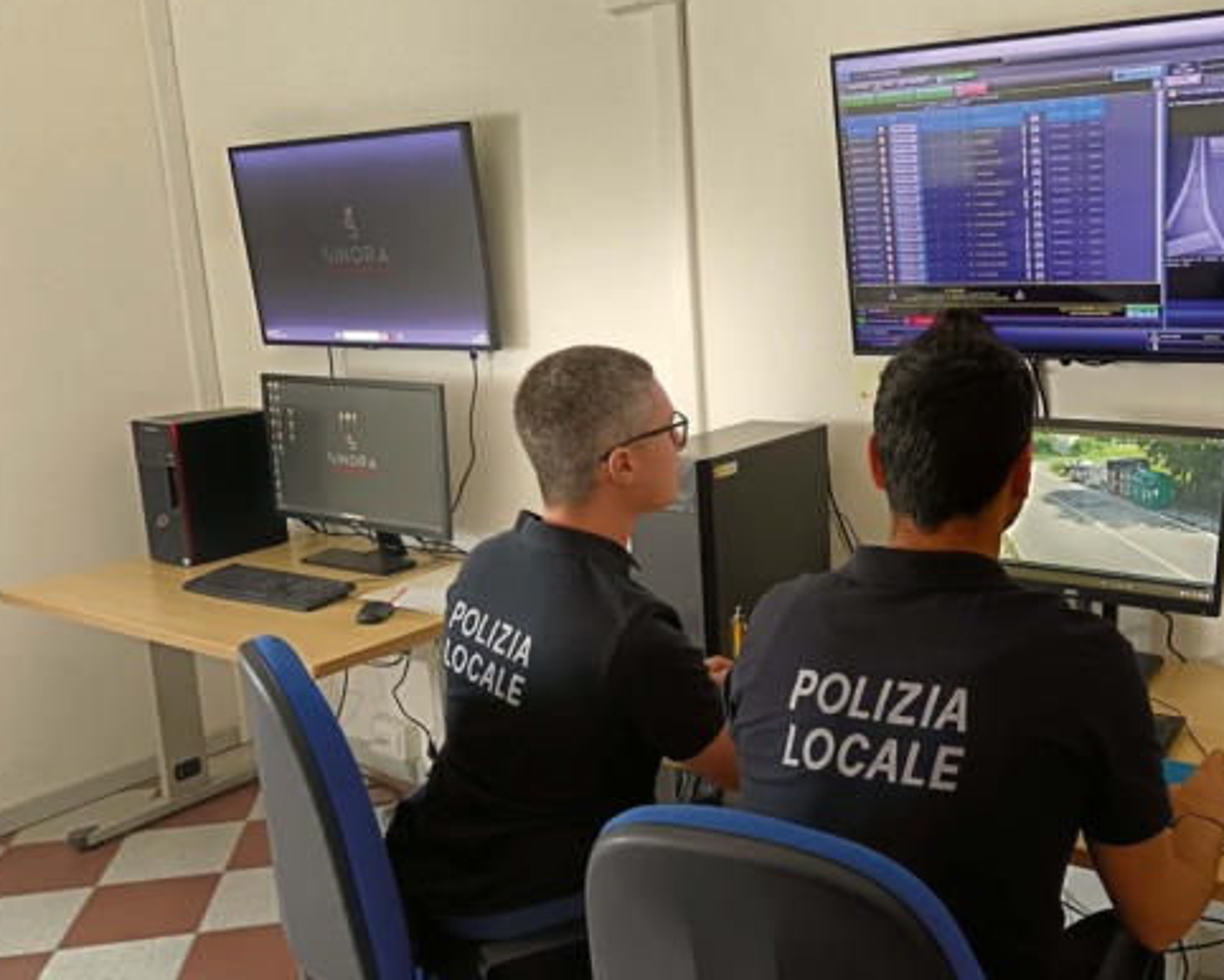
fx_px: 1268
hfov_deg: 50.9
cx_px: 775
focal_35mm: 35
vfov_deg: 42.2
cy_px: 553
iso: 711
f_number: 1.9
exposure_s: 1/30
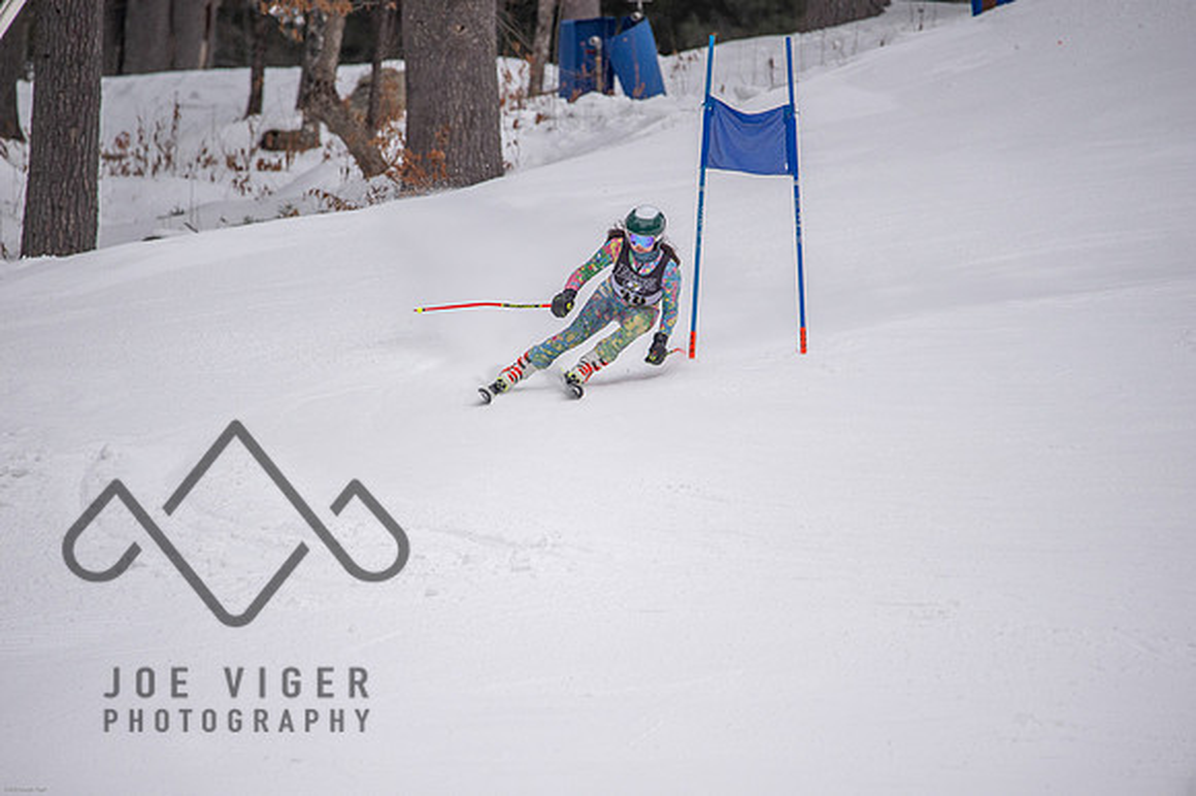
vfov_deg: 2.3
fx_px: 19921
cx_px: 598
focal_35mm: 600
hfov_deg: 3.4
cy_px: 398
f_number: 6.3
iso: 2000
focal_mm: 600
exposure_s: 1/3200
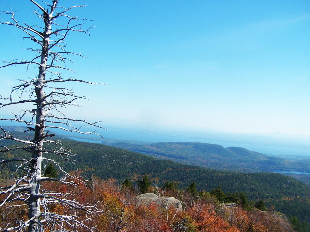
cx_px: 155
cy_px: 116
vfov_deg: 37.7
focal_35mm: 38
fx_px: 340
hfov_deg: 49.0
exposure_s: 1/800
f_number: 4
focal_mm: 6.3
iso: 80
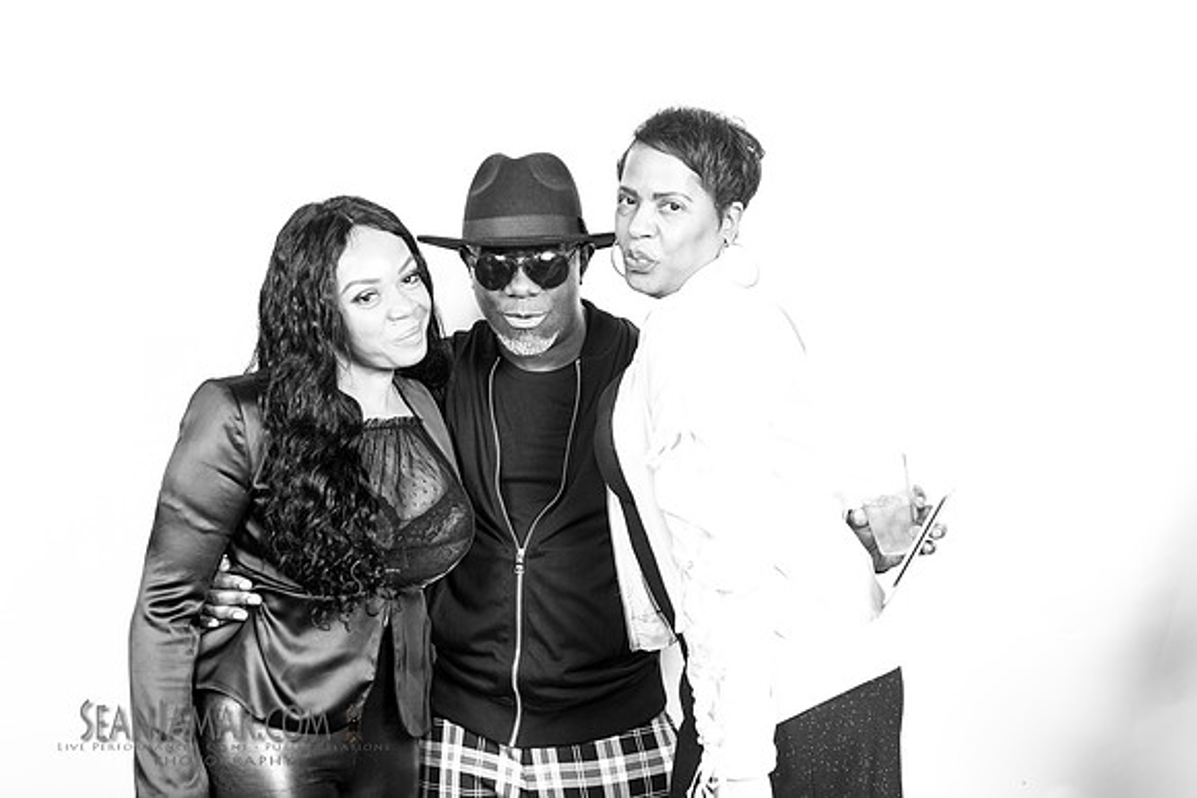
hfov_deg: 39.6
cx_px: 598
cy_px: 399
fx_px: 1663
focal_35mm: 50
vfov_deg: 27.0
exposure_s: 1/200
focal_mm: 50
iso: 500
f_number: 4
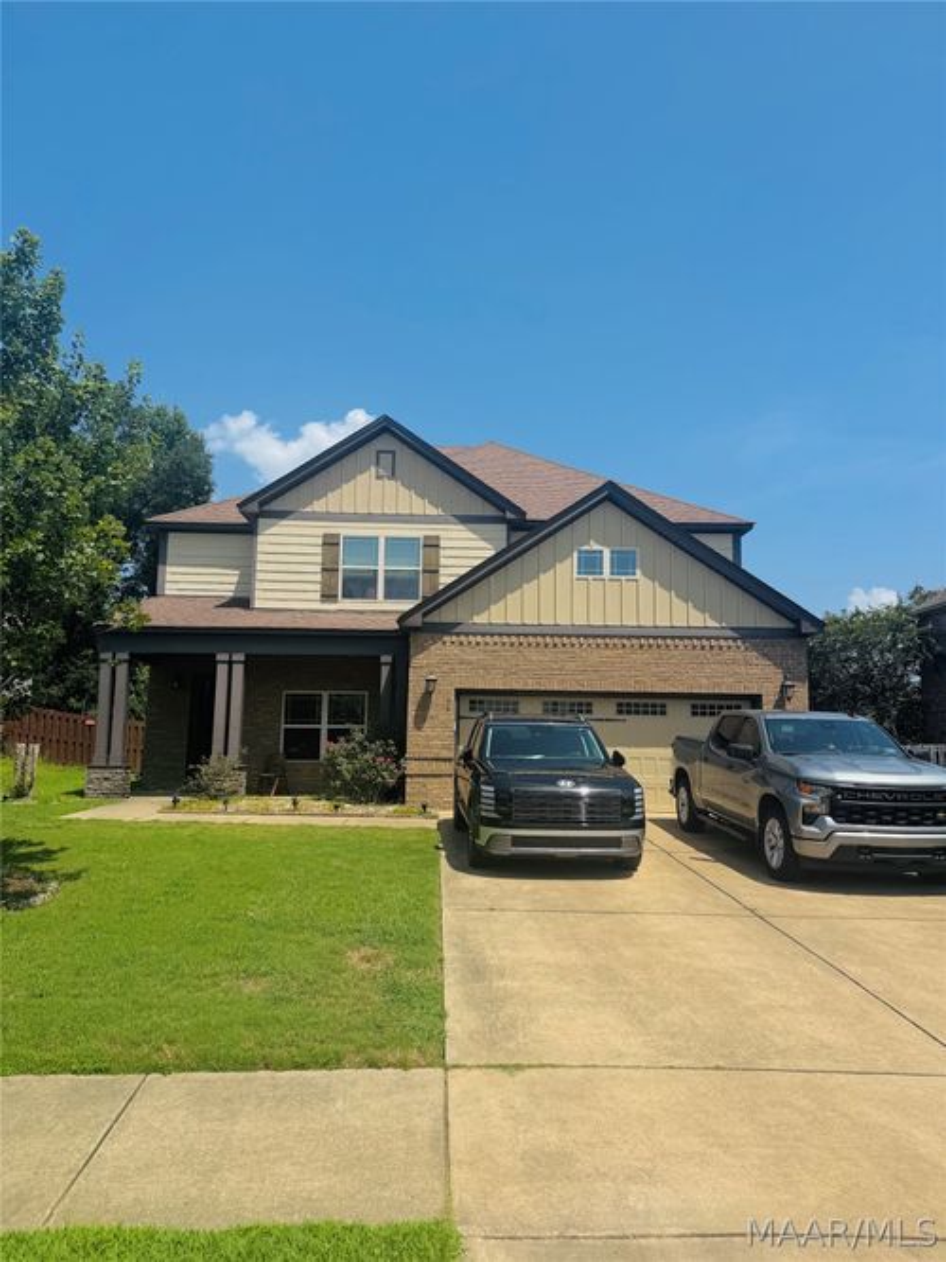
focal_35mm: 24
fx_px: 875
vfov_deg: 71.6
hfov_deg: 56.8
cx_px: 473
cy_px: 631
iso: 80
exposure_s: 1/5814
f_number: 1.78
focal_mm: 6.76
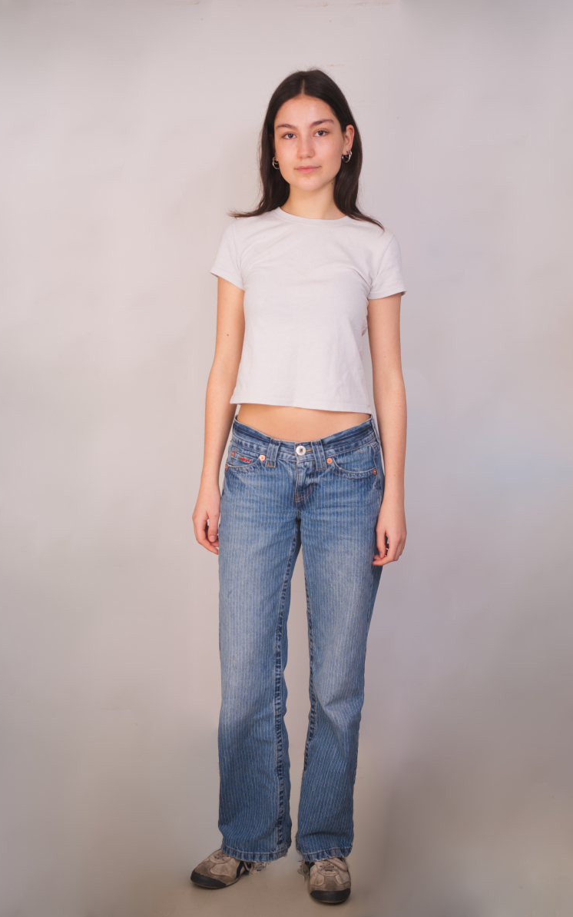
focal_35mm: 43
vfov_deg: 46.2
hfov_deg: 29.9
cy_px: 459
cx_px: 285
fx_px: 1074
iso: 50
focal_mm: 42
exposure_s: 1/60
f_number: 5.6
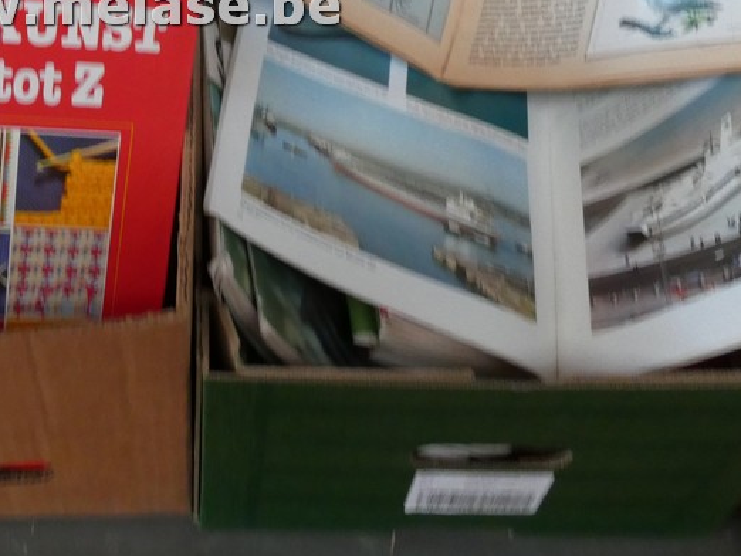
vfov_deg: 27.5
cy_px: 6
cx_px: 108
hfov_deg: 36.3
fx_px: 1071
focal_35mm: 50
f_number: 3.3
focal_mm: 4.3
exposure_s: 1/125
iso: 400
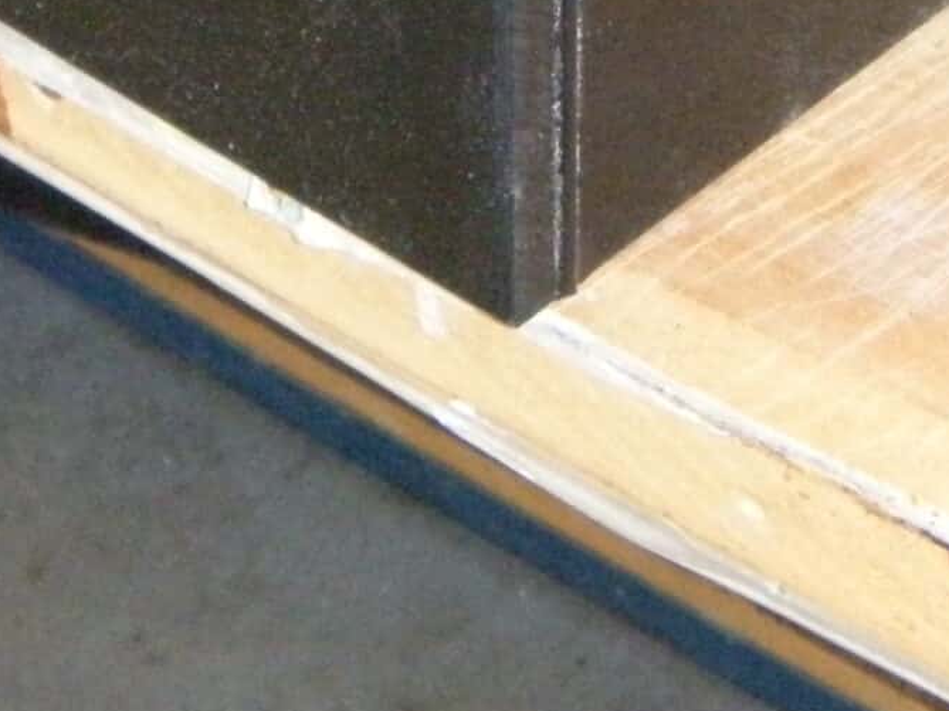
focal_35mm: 134
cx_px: 560
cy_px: -494
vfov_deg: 10.5
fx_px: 3672
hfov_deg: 14.7
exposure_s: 1/30
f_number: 3.8
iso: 400
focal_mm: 5.9
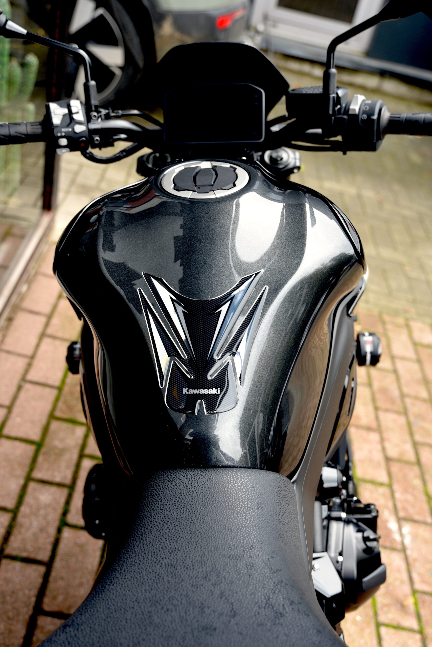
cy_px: 324
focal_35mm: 40
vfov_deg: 48.4
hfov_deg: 33.4
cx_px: 216
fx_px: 719
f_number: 4
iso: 200
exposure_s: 1/60
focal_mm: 40
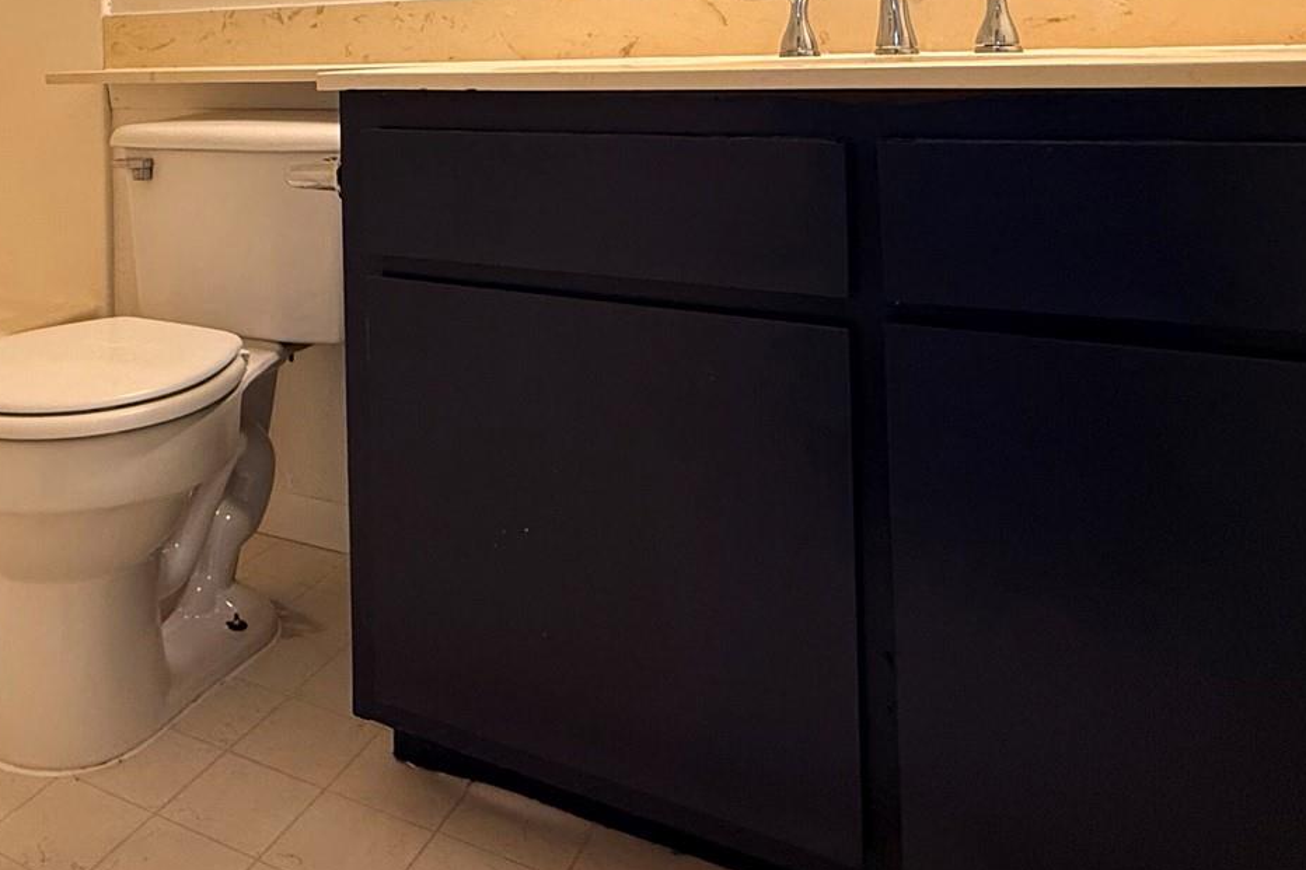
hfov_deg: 54.9
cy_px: 46
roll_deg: +1.0
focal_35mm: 32
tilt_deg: +0.9
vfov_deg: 37.7
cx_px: 270
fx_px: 1161
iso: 200
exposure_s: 1/120
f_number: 2.2
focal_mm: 2.22
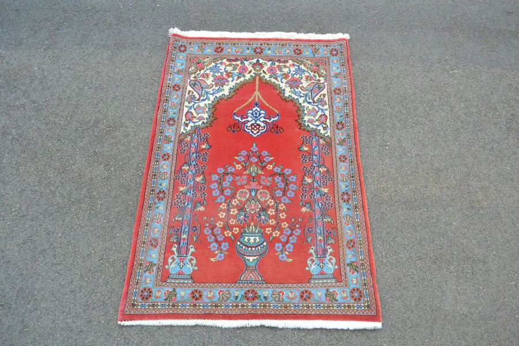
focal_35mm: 30
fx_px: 432
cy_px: 173
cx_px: 260
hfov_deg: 61.9
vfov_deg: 43.6
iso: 100
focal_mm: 20
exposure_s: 1/160
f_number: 6.3
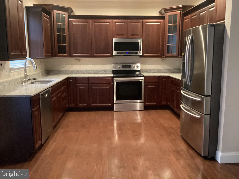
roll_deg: +1.0
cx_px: 120
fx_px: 214
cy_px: 90
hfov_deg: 58.4
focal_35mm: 31
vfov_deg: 45.4
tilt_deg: -10.4
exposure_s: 1/24
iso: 640
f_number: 2.4
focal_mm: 3.3
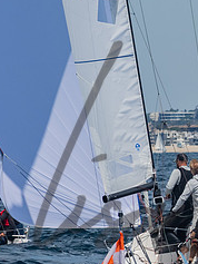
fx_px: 5105
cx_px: 281
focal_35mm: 670
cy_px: 199
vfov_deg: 3.0
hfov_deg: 2.2
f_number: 14
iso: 640
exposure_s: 1/1000
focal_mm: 190
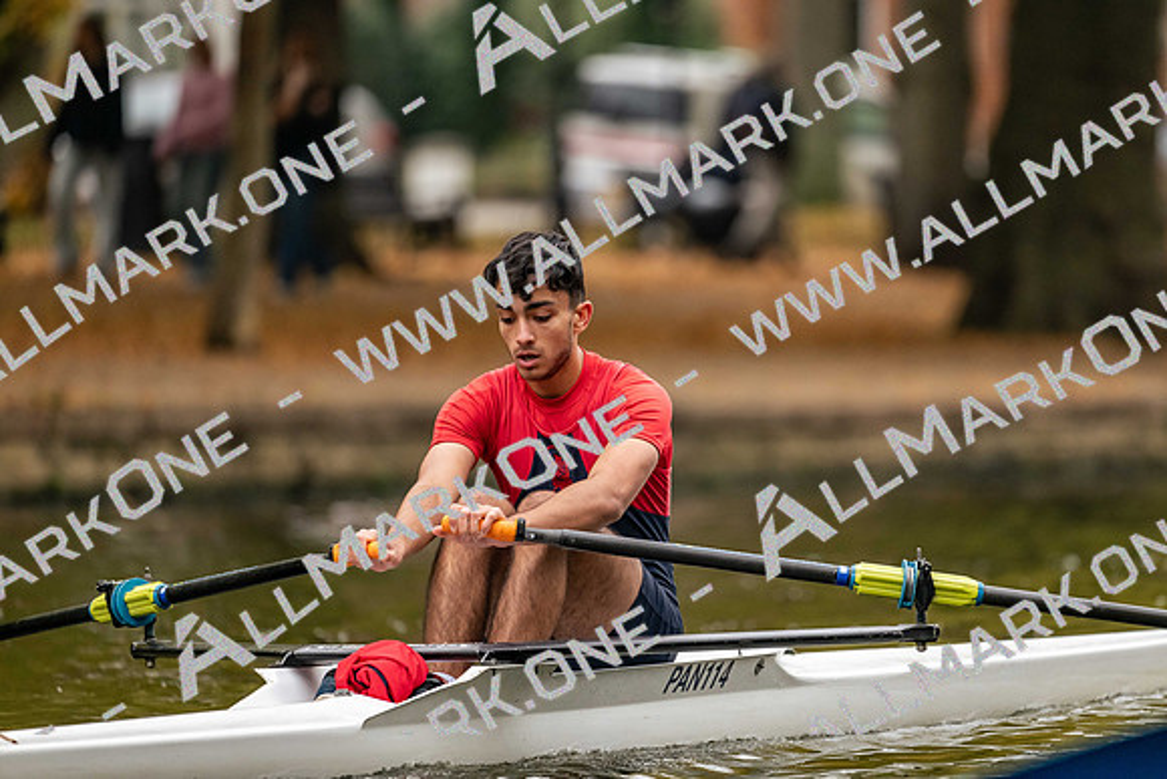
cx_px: 584
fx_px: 12969
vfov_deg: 3.4
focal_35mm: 400
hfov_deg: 5.2
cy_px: 390
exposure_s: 1/2500
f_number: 4.5
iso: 2800
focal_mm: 400
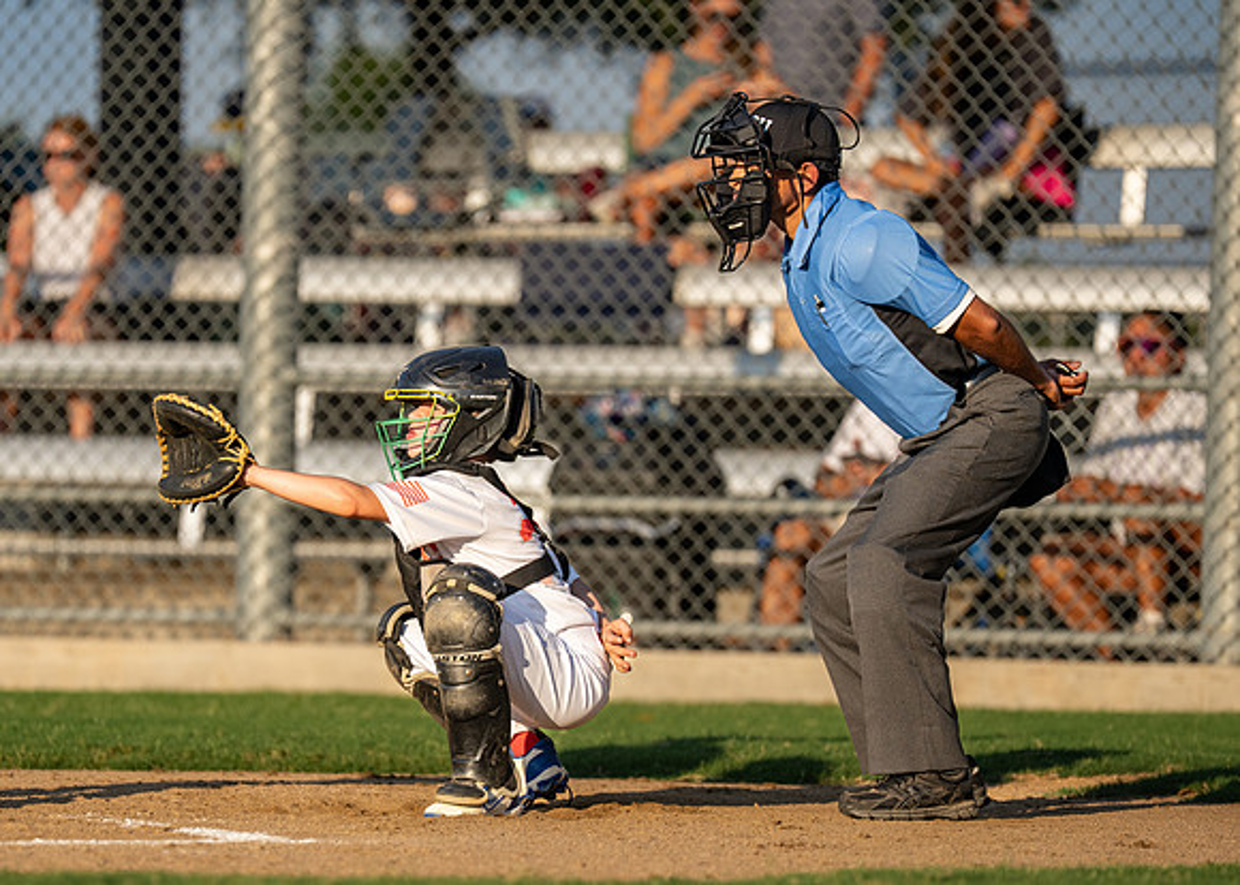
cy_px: 541
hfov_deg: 7.6
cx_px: 458
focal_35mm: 266
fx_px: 9371
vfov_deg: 5.4
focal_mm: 200
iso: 500
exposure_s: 1/8000
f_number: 2.8
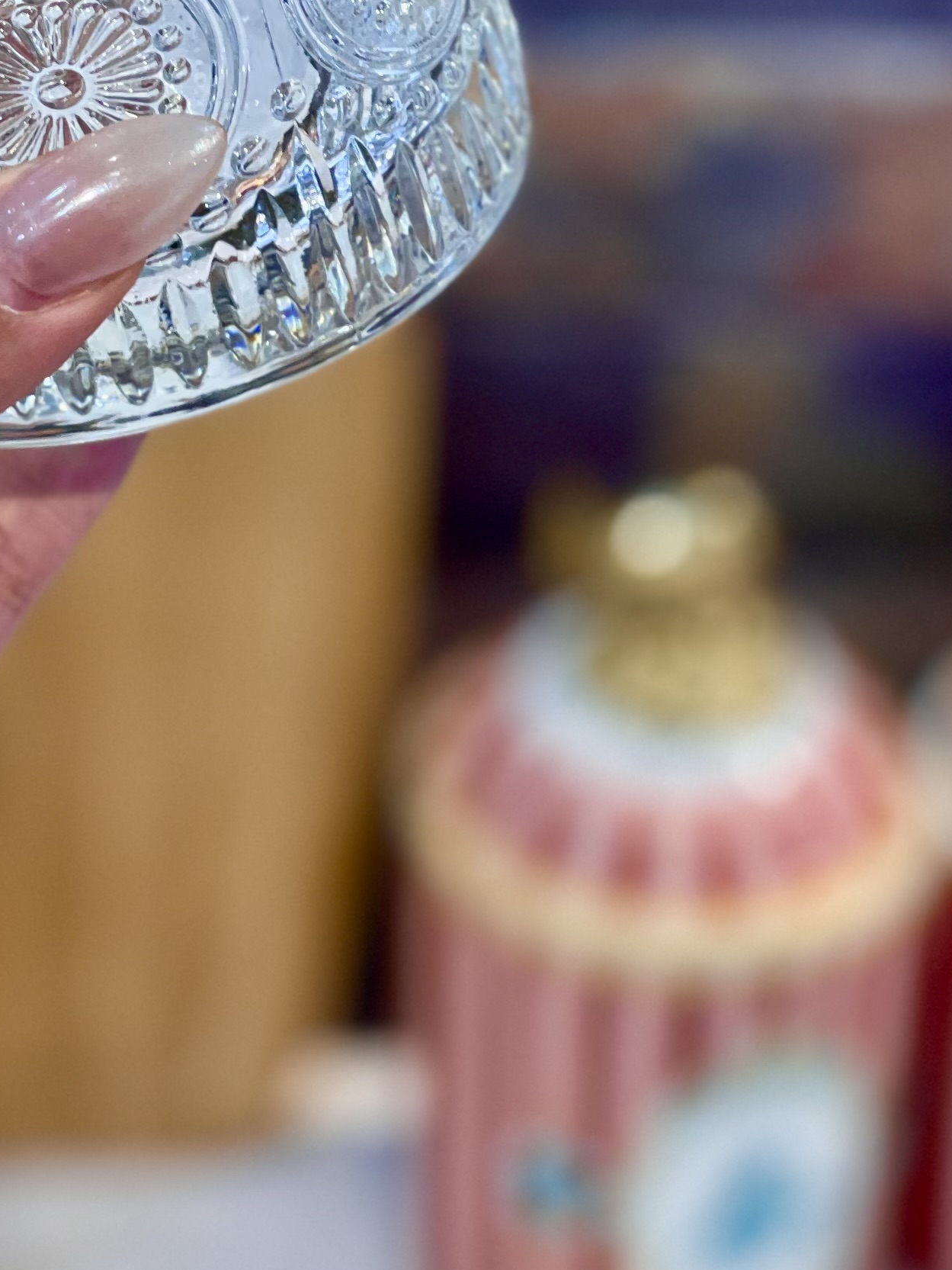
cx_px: 49
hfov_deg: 9.5
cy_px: 72
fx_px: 5683
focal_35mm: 155
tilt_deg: -31.0
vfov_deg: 12.6
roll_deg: -0.4
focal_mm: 7.5
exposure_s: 1/100
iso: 80
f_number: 2.2
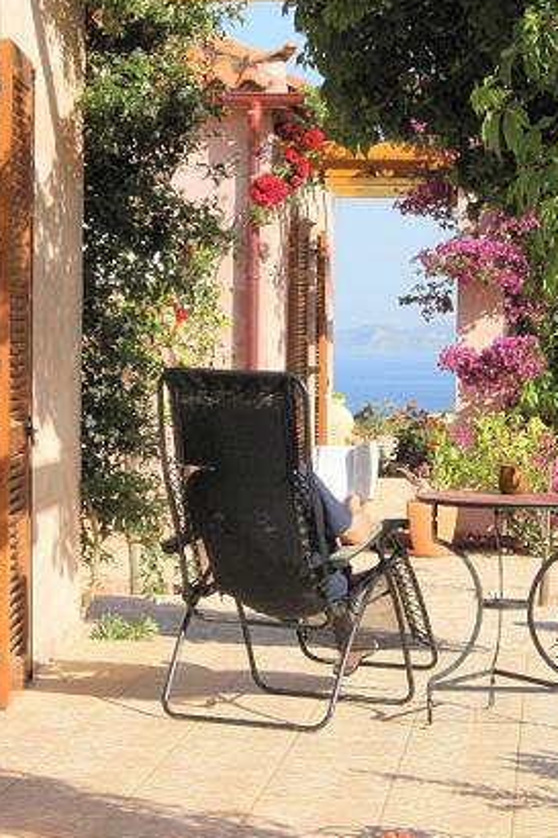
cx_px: 376
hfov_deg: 12.7
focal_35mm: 108
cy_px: 446
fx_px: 2513
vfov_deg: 18.9
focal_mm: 15
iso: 64
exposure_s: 1/400
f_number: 5.1
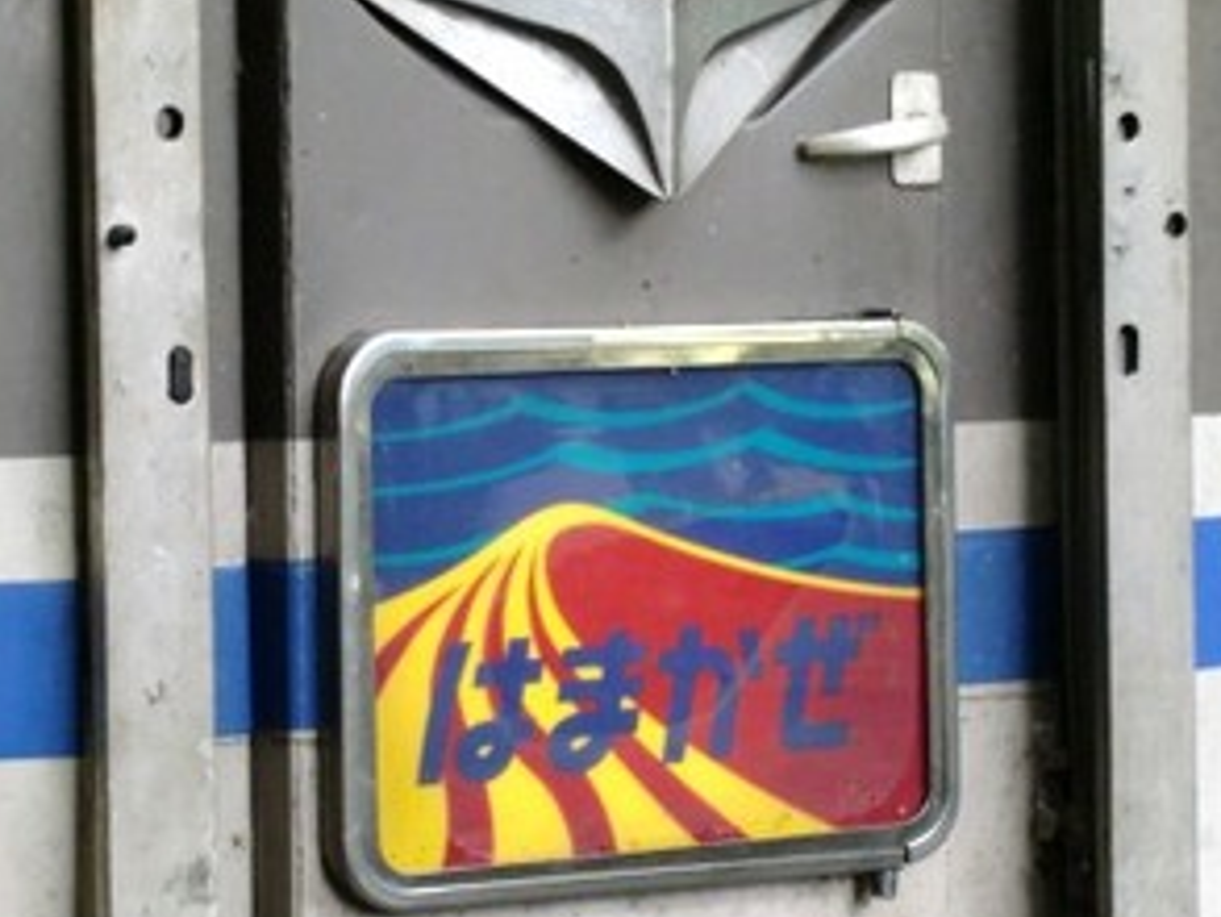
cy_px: 471
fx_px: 5399
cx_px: 558
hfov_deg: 12.9
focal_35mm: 153
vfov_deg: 9.7
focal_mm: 19.6
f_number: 5.8
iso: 400
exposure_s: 1/40
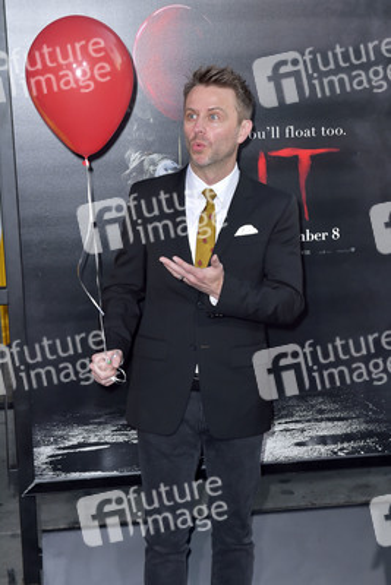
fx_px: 1009
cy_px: 292
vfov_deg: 32.4
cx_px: 196
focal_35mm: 62
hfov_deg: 21.9
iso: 640
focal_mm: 62
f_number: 6.3
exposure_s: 1/250
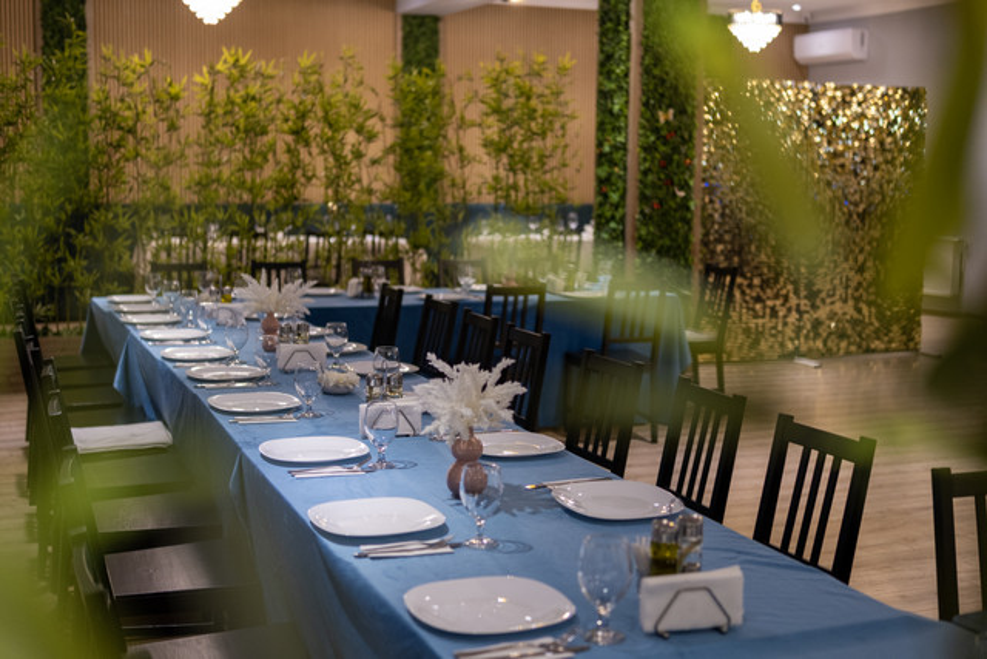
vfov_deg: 29.9
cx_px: 494
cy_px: 330
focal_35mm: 45
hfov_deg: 43.6
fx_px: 1234
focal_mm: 30
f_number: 1.4
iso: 640
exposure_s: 1/125
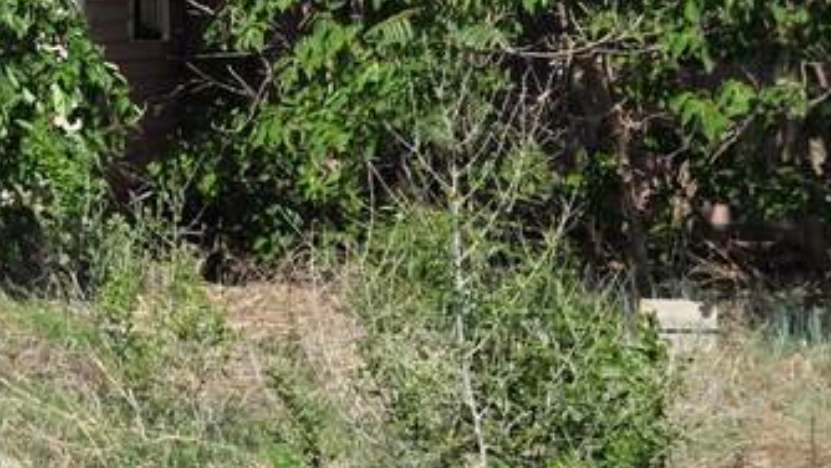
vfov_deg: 12.3
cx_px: -709
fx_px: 2116
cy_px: -97
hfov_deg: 17.5
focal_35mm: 96
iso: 80
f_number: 1.7
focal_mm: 6.3
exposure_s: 1/4766
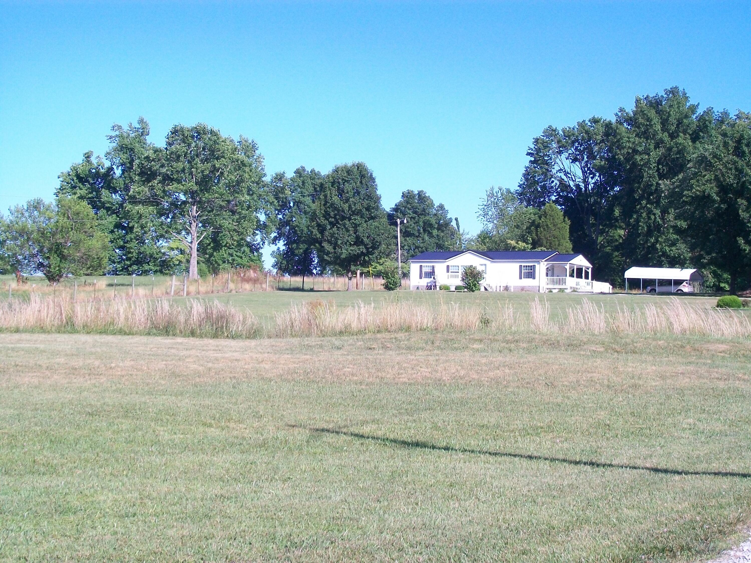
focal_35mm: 70
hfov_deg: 27.8
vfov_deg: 21.0
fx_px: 1519
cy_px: 282
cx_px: 376
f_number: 3.8
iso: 80
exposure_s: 1/500
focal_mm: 11.6
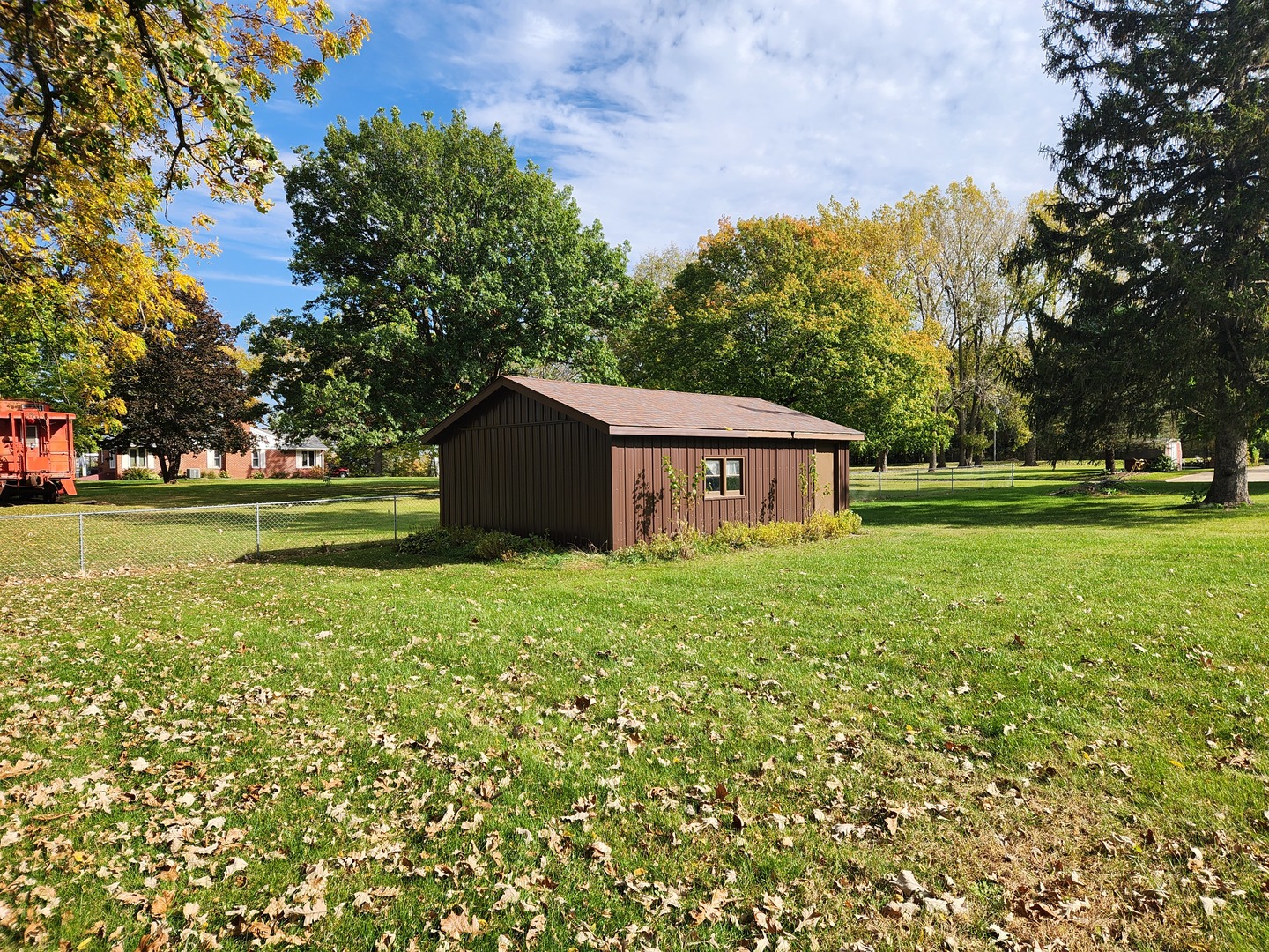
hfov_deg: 73.9
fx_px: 843
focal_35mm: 23
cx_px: 634
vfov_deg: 58.9
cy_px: 476
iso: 20
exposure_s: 1/1154
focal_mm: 5.4
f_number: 1.8
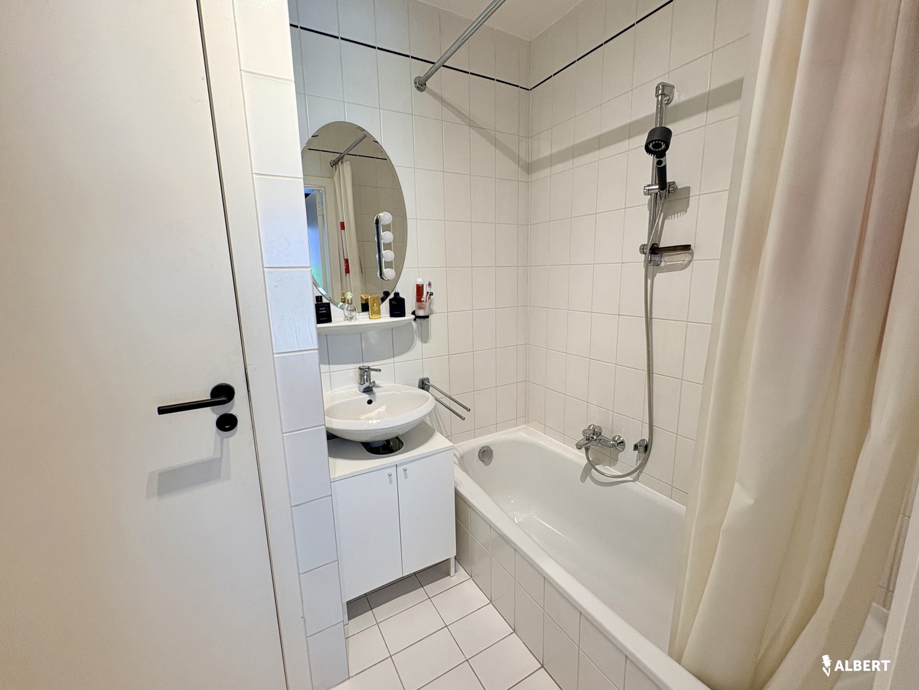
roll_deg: +3.3
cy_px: 345
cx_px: 460
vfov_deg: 85.7
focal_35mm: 14
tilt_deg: -10.3
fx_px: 372
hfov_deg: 102.1
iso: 125
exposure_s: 1/100
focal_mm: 2.22
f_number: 2.2
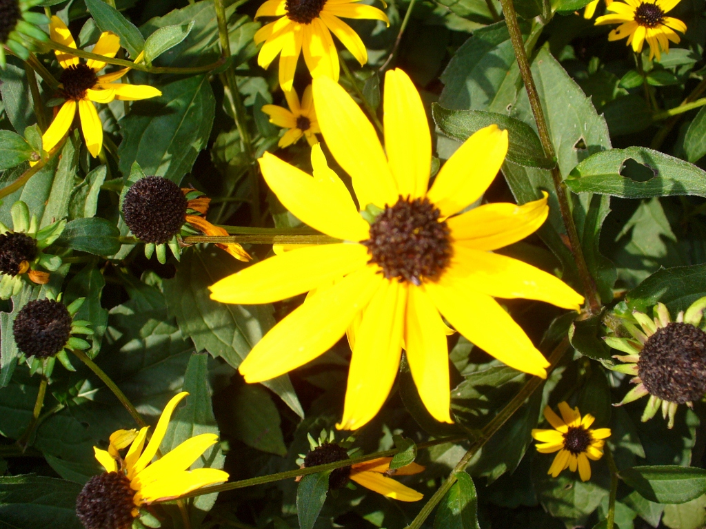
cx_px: 353
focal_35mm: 37
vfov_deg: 38.7
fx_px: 755
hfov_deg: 50.1
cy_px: 264
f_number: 5.6
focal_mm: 6.1
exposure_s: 1/320
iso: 100
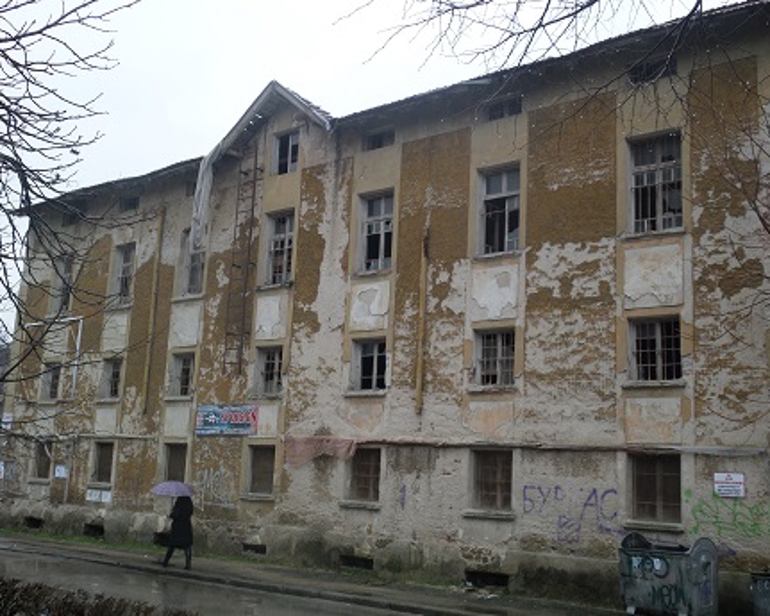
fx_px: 889
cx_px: 407
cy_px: 306
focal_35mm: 39
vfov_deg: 38.2
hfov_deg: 46.8
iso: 80
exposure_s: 1/180
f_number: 3.7
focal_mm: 6.7
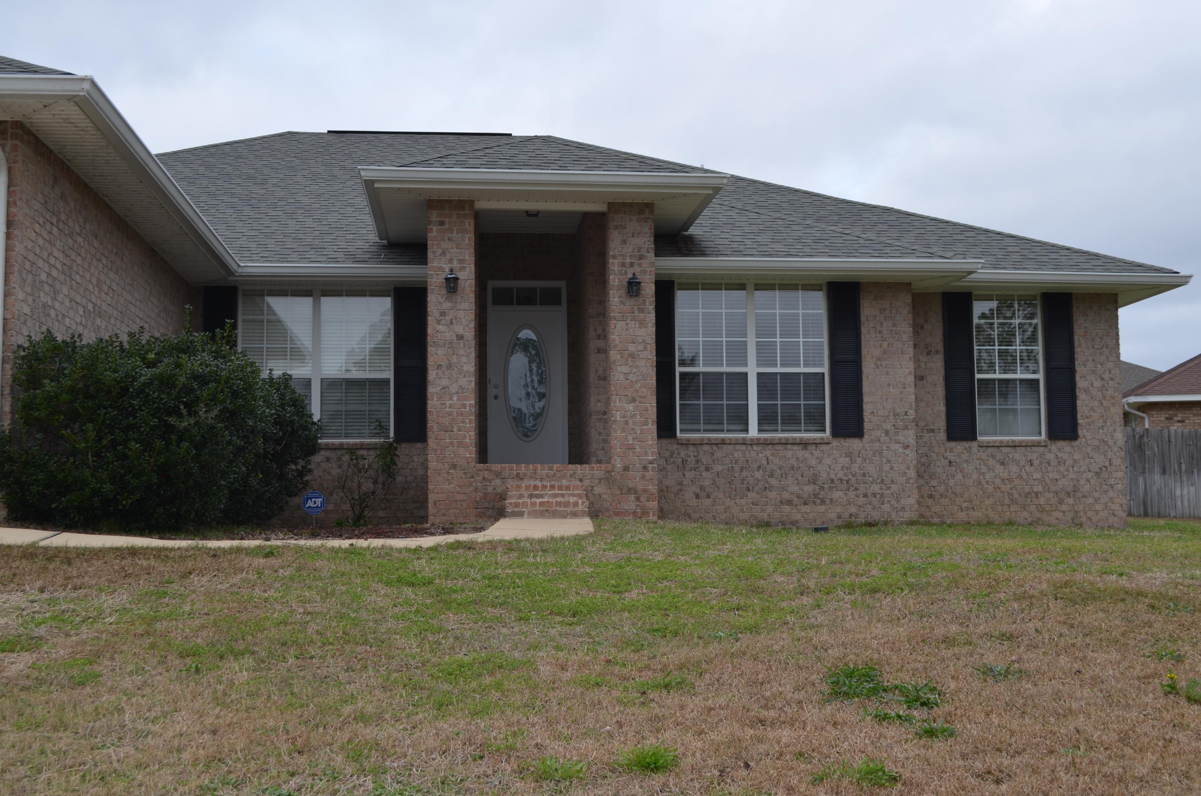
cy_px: 398
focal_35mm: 44
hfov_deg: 45.0
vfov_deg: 30.7
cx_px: 600
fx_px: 1448
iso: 100
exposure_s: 1/200
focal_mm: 29
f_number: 7.1
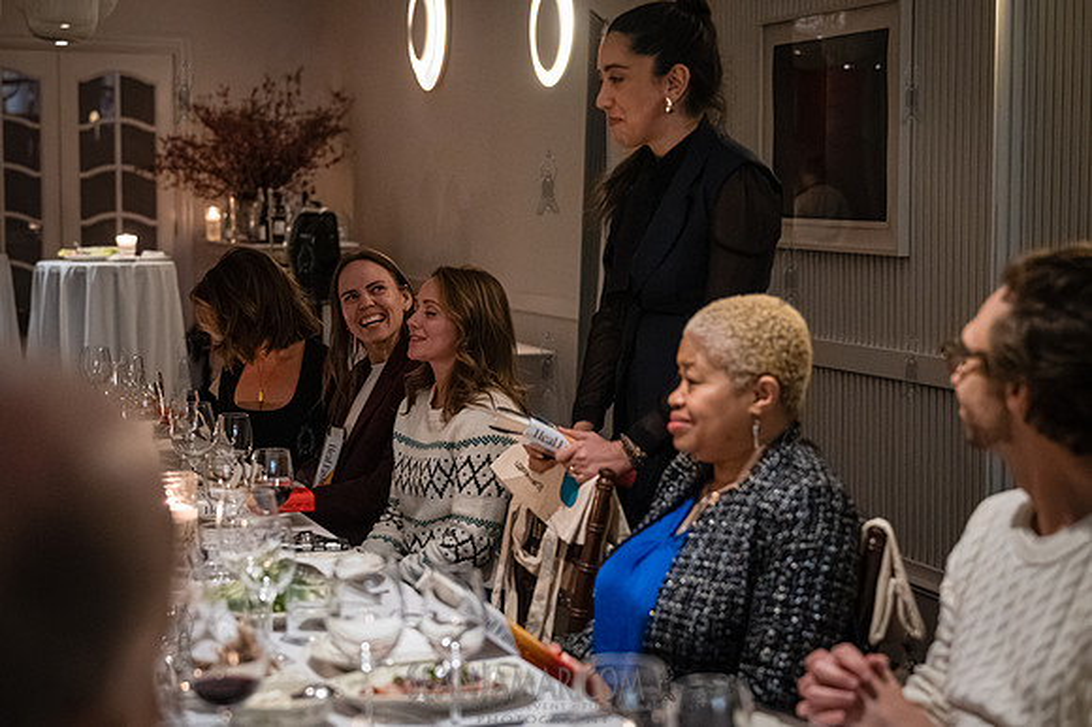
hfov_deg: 34.6
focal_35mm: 58
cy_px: 364
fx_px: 1755
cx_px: 546
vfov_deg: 23.4
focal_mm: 55
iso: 16000
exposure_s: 1/125
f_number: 2.8
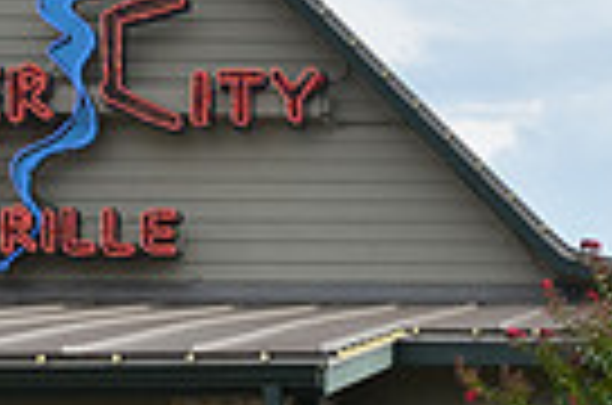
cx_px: 824
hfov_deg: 12.9
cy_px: 675
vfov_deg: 8.6
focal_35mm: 153
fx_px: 2595
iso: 200
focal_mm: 24
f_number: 6.3
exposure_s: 1/160
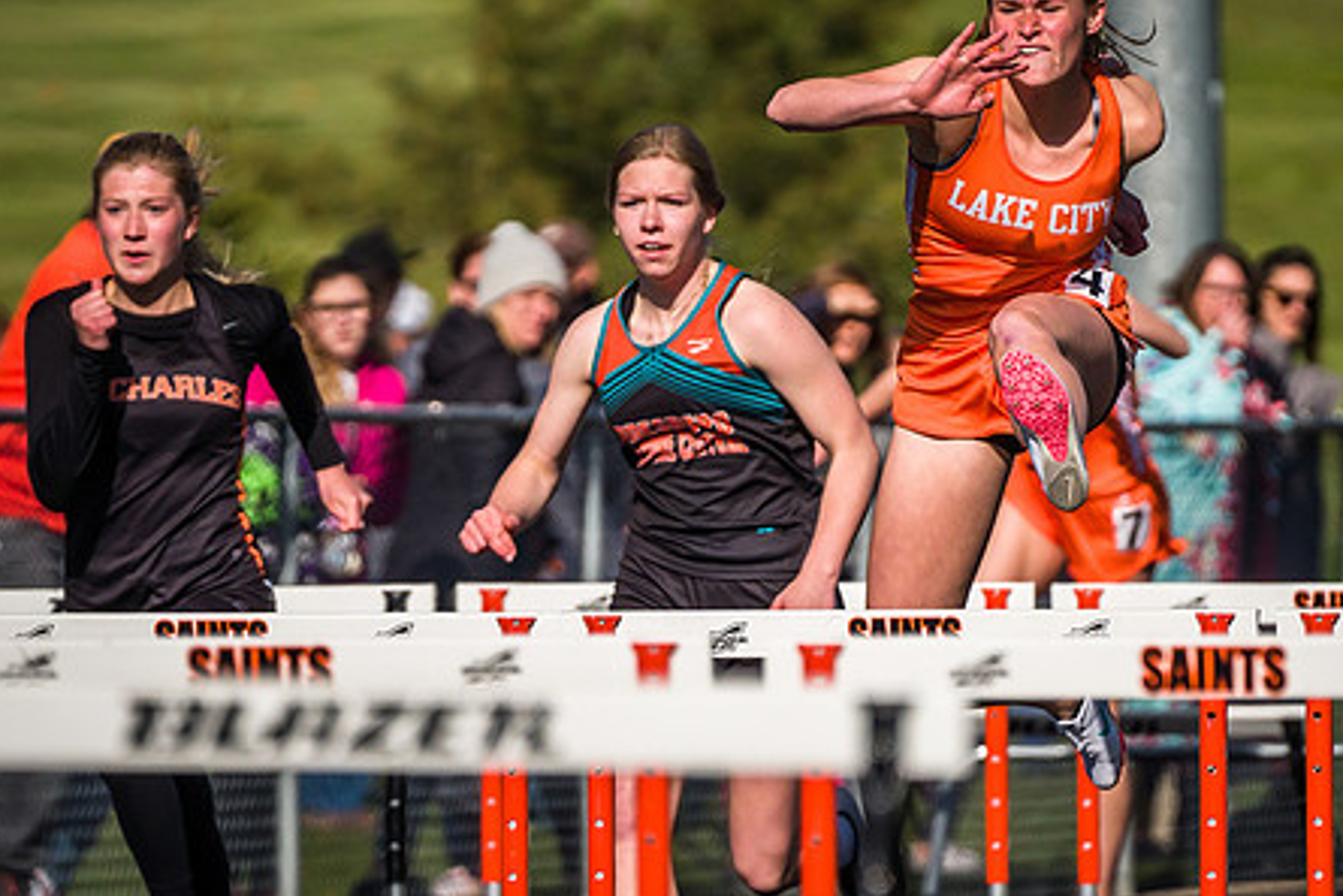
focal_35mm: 736
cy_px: 460
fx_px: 27464
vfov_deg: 1.9
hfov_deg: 2.8
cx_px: 685
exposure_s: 1/6400
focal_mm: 370
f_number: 5.6
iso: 1000
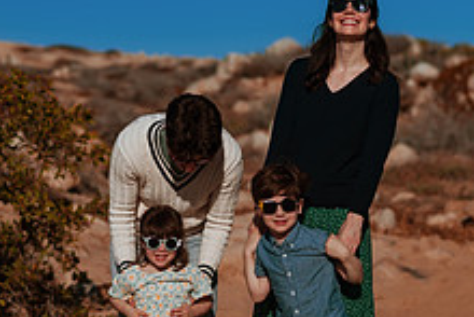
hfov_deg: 13.4
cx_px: 200
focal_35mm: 153
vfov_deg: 9.0
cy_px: 176
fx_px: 2016
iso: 50
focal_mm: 58
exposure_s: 1/8000
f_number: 2.5
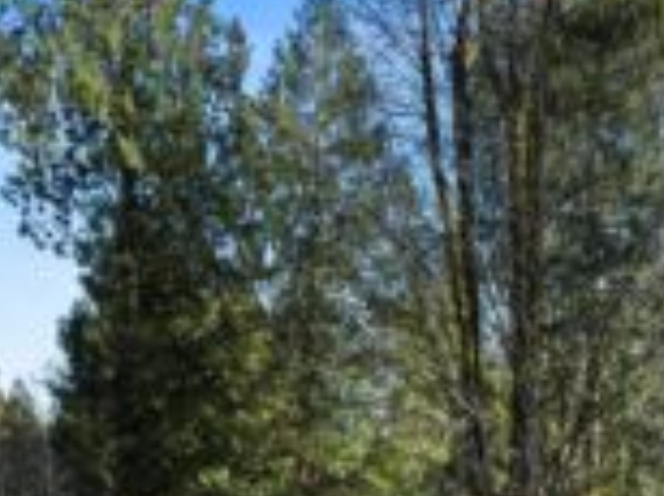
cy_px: 509
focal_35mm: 40
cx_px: 582
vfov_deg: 32.6
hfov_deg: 43.3
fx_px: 766
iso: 200
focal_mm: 16
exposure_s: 1/100
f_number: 8
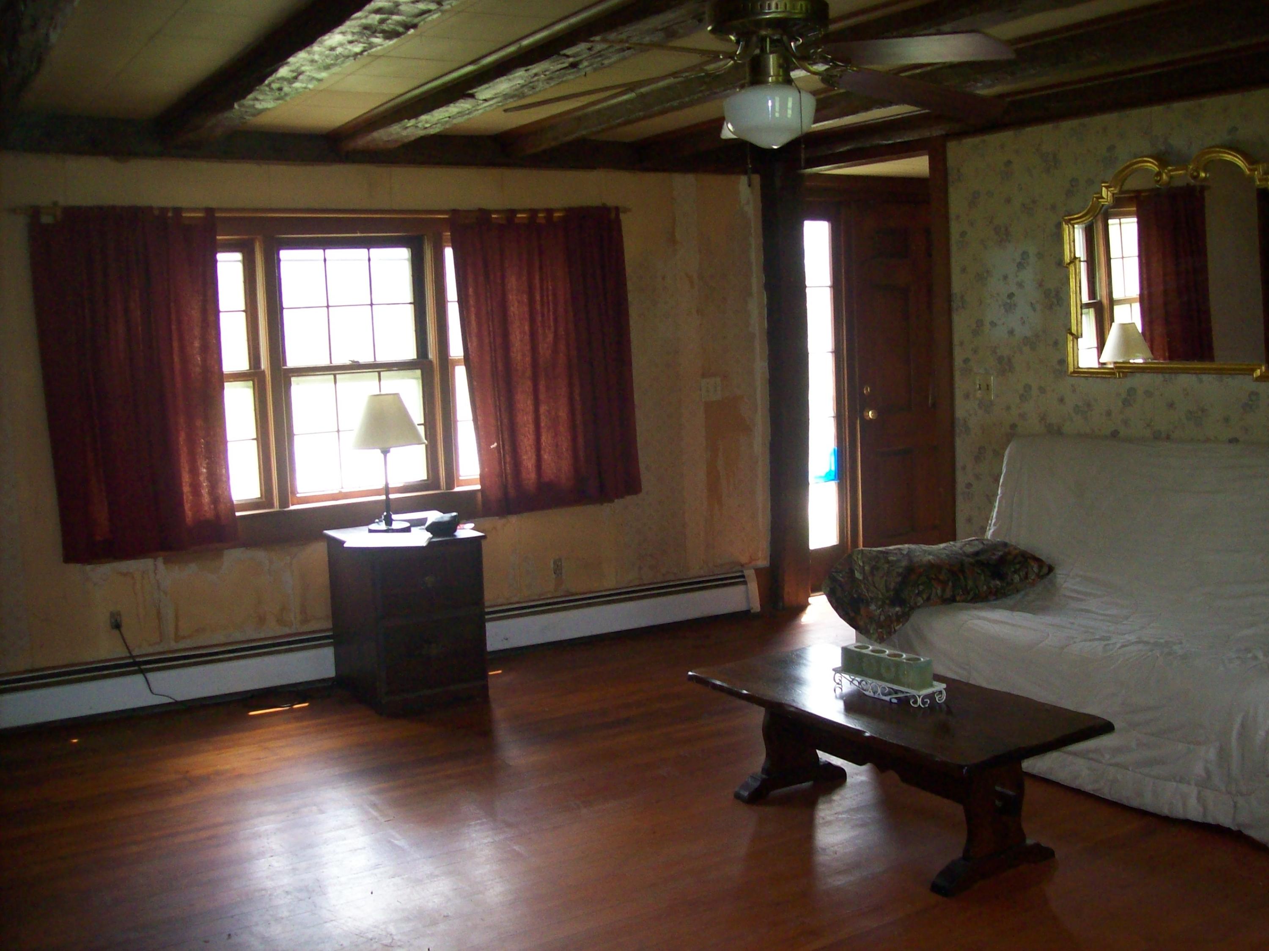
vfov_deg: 39.6
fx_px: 1319
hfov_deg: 51.4
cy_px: 476
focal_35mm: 36
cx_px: 634
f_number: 2.7
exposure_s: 1/64
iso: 200
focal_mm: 6
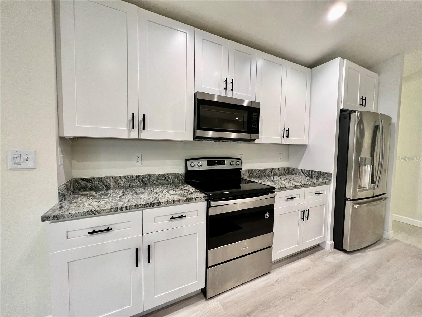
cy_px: 158
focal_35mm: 13
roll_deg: -0.4
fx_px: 158
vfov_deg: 89.9
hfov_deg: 106.2
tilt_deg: -3.5
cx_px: 211
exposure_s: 1/60
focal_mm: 1.57
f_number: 1.8
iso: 200
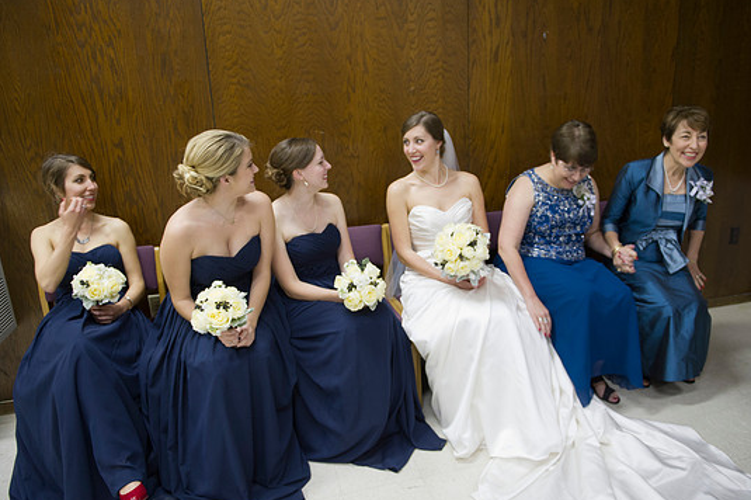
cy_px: 263
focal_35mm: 26
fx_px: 542
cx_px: 394
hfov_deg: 69.4
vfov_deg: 49.5
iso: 1250
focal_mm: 24
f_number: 2.8
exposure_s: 1/60
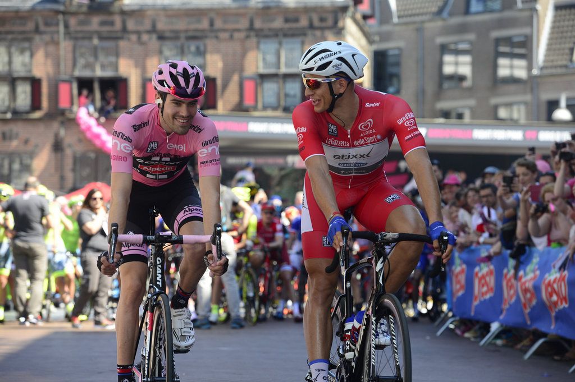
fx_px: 2234
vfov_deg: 9.8
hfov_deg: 14.7
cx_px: 288
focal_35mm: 140
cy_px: 191
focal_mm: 140
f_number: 5.6
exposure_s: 1/250
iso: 200
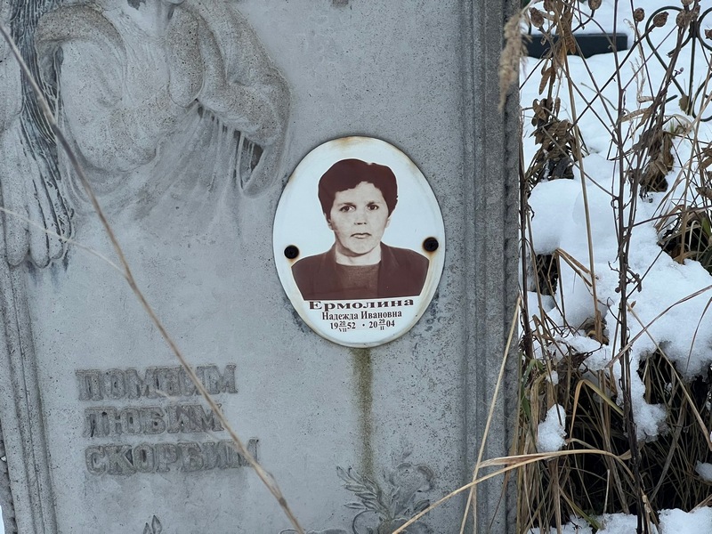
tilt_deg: -20.6
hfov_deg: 25.3
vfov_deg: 19.1
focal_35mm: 77
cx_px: 356
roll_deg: -0.2
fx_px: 1584
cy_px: 267
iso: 200
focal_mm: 9
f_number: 2.8
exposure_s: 1/99
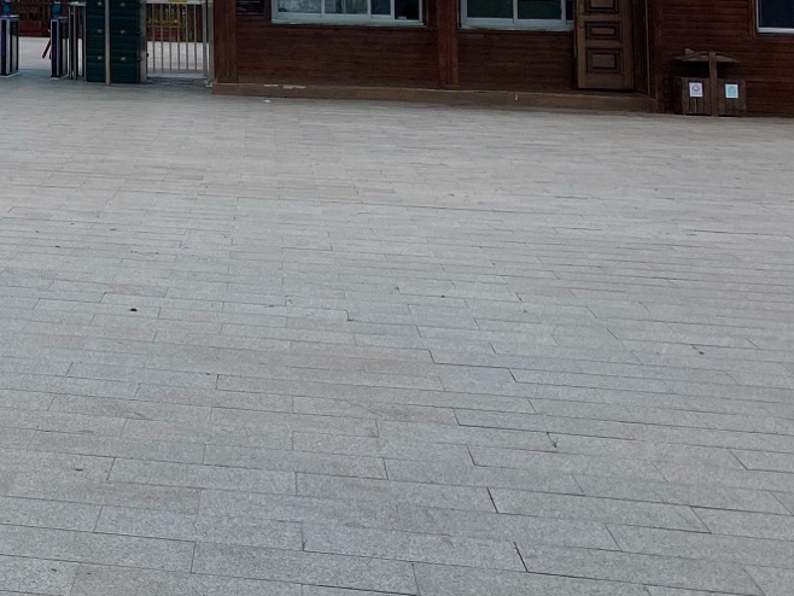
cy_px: -192
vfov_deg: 17.5
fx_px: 1813
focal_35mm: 79
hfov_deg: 22.1
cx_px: -244
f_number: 1.8
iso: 32
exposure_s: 1/4608
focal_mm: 4.25
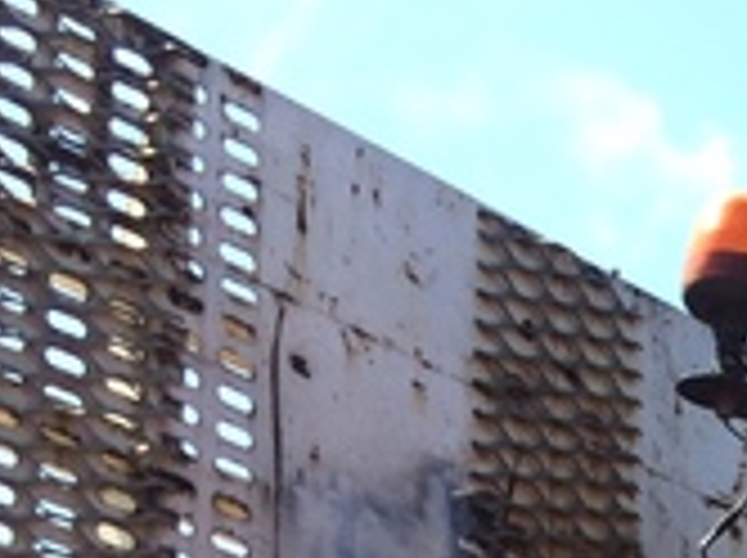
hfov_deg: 12.4
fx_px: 3017
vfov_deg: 9.6
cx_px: 1503
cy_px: 1269
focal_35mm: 140
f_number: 2.2
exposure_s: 1/720
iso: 32
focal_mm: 4.15
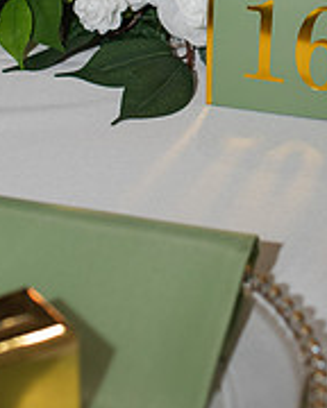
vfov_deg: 15.9
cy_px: -59
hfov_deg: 13.1
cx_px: 288
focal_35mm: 117
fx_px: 1415
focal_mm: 50
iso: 800
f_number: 3.2
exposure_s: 1/200
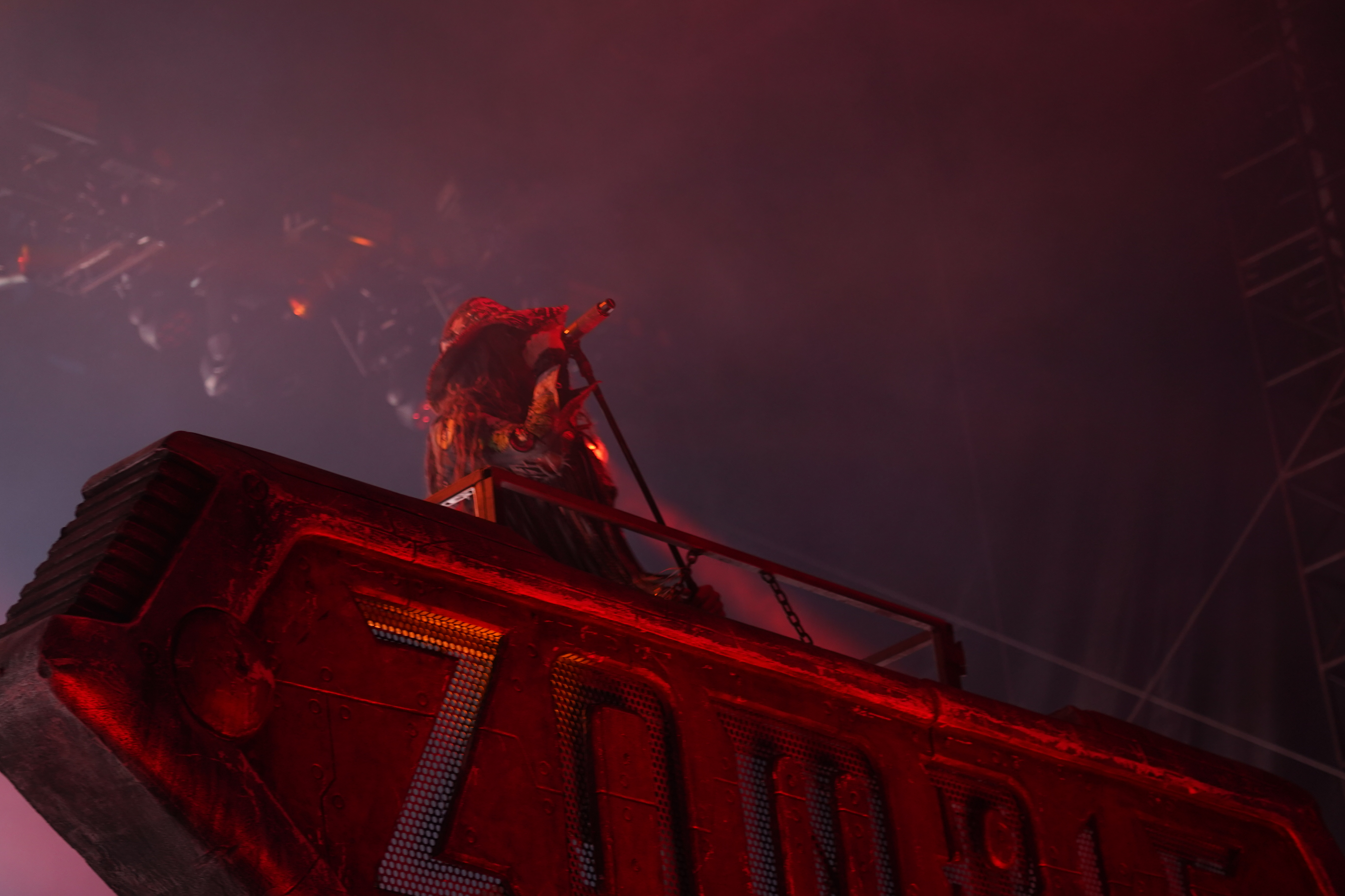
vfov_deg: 11.8
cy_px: 419
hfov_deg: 17.6
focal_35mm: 116
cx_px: 678
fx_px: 4334
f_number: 4
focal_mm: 105
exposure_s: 1/125
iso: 1000
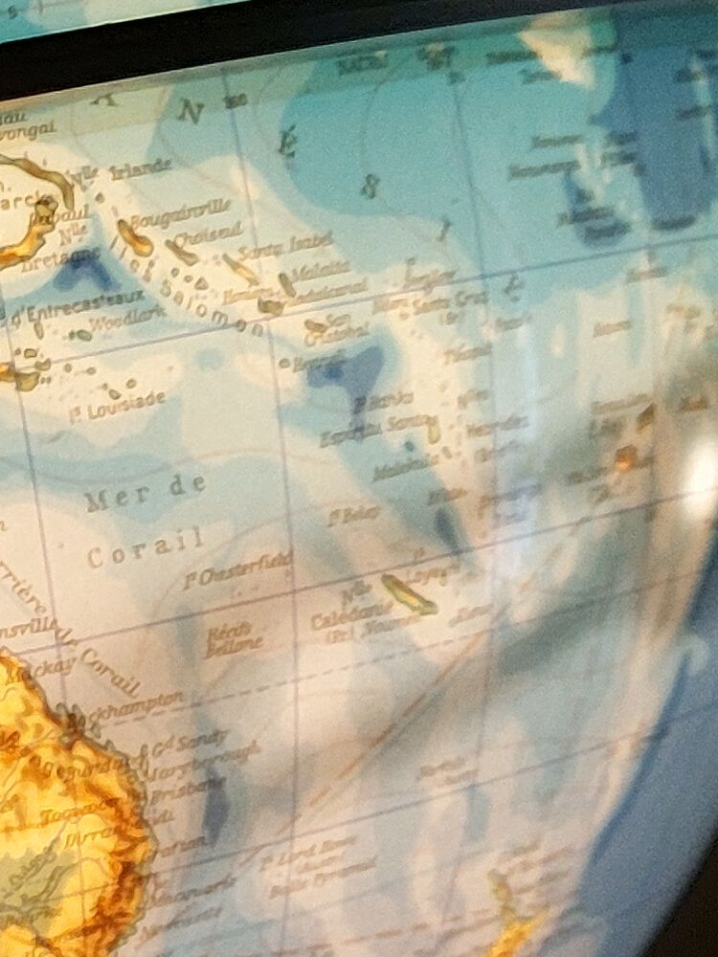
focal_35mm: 96
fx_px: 2655
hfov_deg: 14.6
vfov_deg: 20.4
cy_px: 573
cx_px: -287
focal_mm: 5.23
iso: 250
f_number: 1.8
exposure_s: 1/25
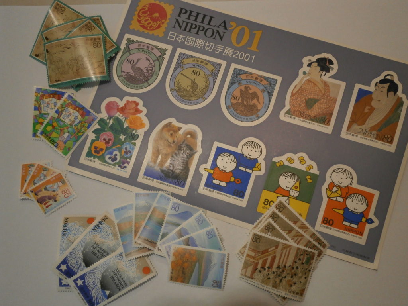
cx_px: 204
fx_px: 554
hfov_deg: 40.4
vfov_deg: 30.9
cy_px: 153
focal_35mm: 47
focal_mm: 8.3
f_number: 3.4
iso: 250
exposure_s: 1/250
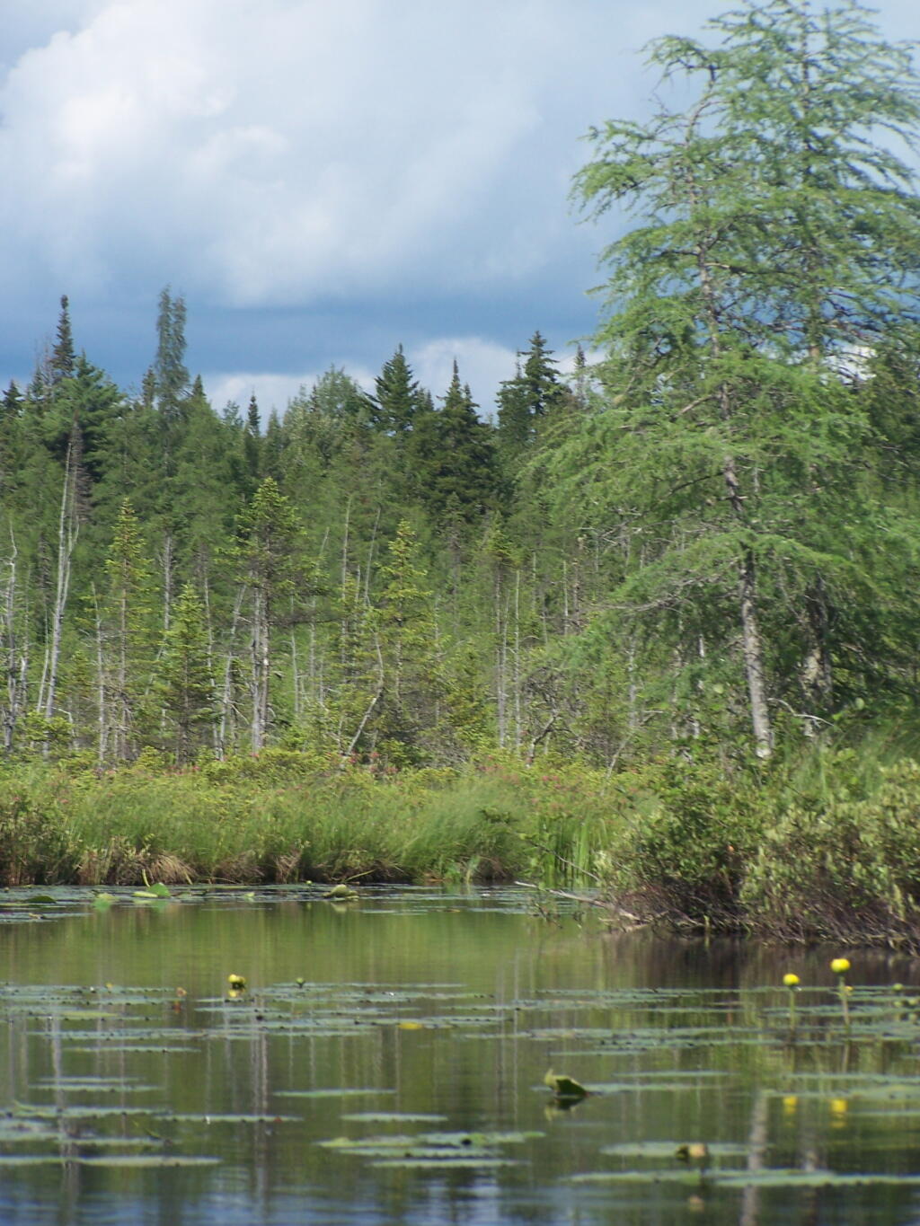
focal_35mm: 209
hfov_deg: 7.1
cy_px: 613
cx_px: 460
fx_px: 7405
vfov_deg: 9.5
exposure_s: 1/640
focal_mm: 34.6
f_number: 4.5
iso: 80
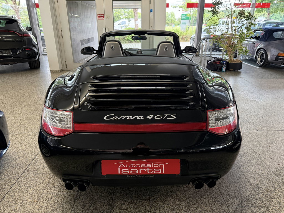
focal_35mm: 24
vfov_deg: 56.8
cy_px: 106
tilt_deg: -21.9
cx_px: 142
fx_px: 197
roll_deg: +1.0
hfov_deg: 71.6
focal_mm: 6.76
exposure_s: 1/50
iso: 400
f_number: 1.78
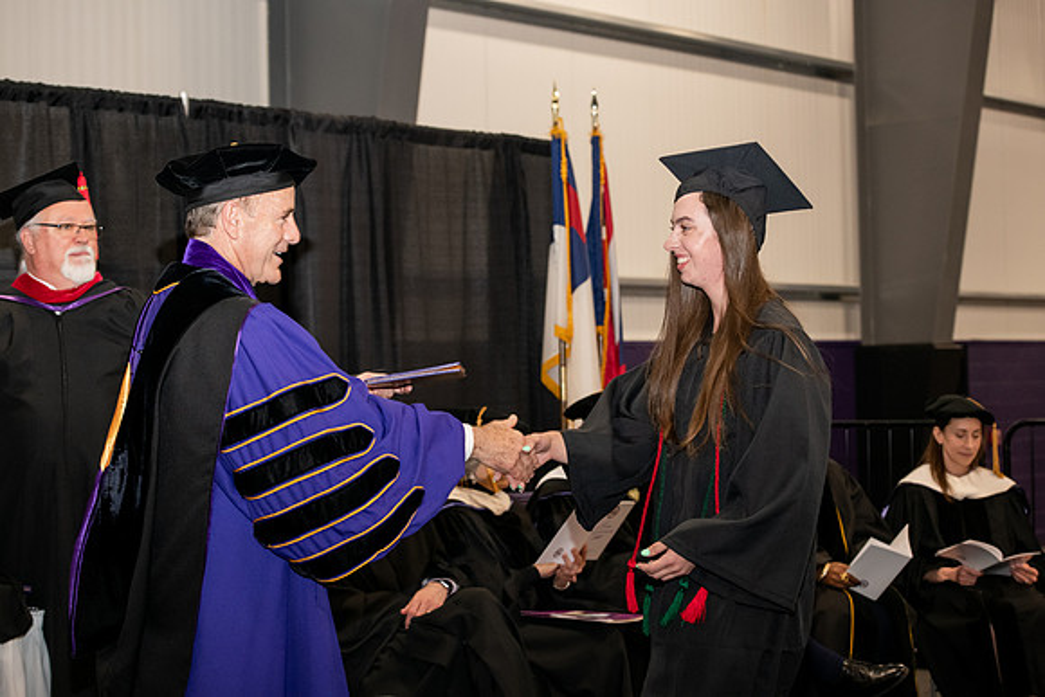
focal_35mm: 70
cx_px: 522
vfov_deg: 19.5
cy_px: 348
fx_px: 2032
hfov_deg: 28.8
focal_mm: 70
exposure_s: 1/200
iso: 2000
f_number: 5
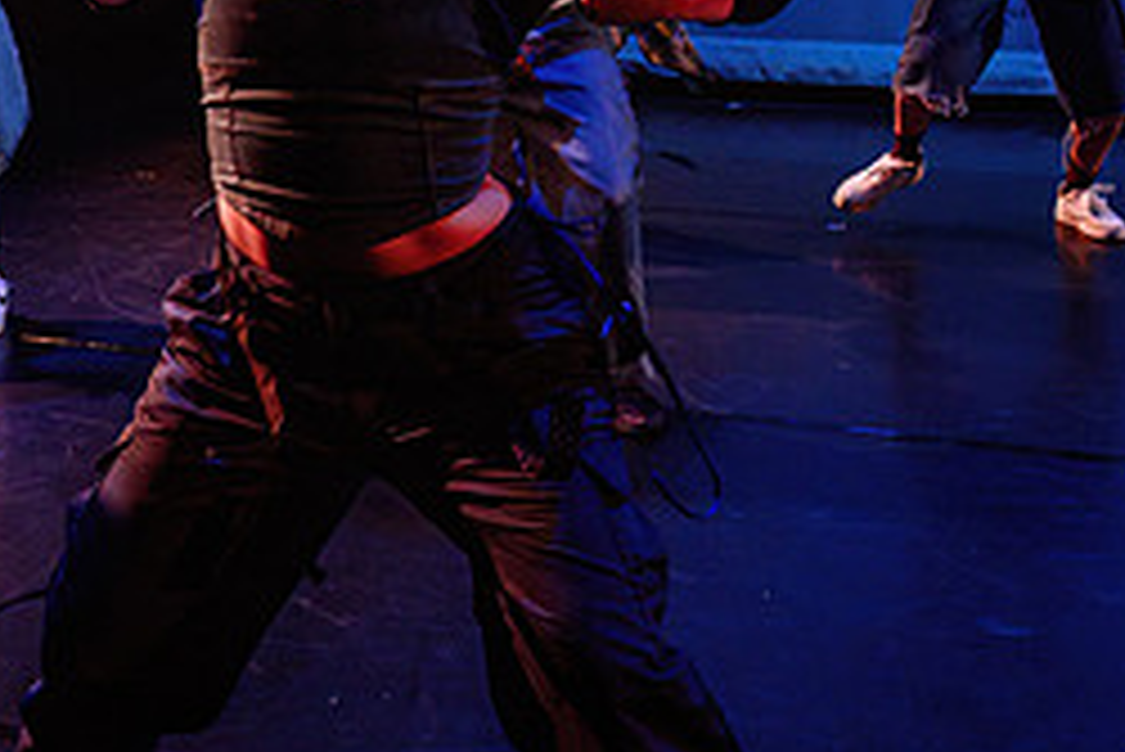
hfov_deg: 29.9
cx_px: 377
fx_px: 2095
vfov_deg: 20.2
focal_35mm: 67
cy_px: 227
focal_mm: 24
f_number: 2.8
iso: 1600
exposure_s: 1/300
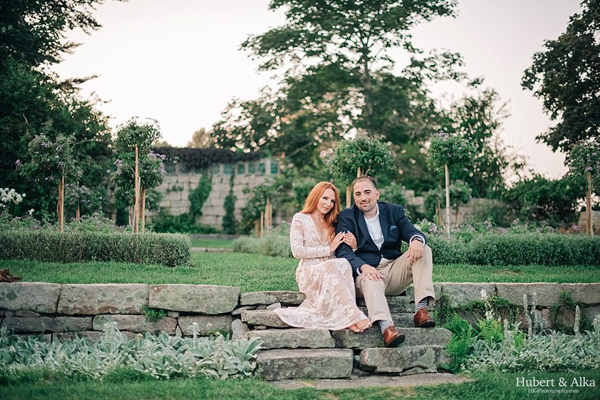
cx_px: 300
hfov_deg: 39.6
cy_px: 200
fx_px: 833
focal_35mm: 50
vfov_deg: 27.0
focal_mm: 50
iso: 2500
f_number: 1.4
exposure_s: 1/5000
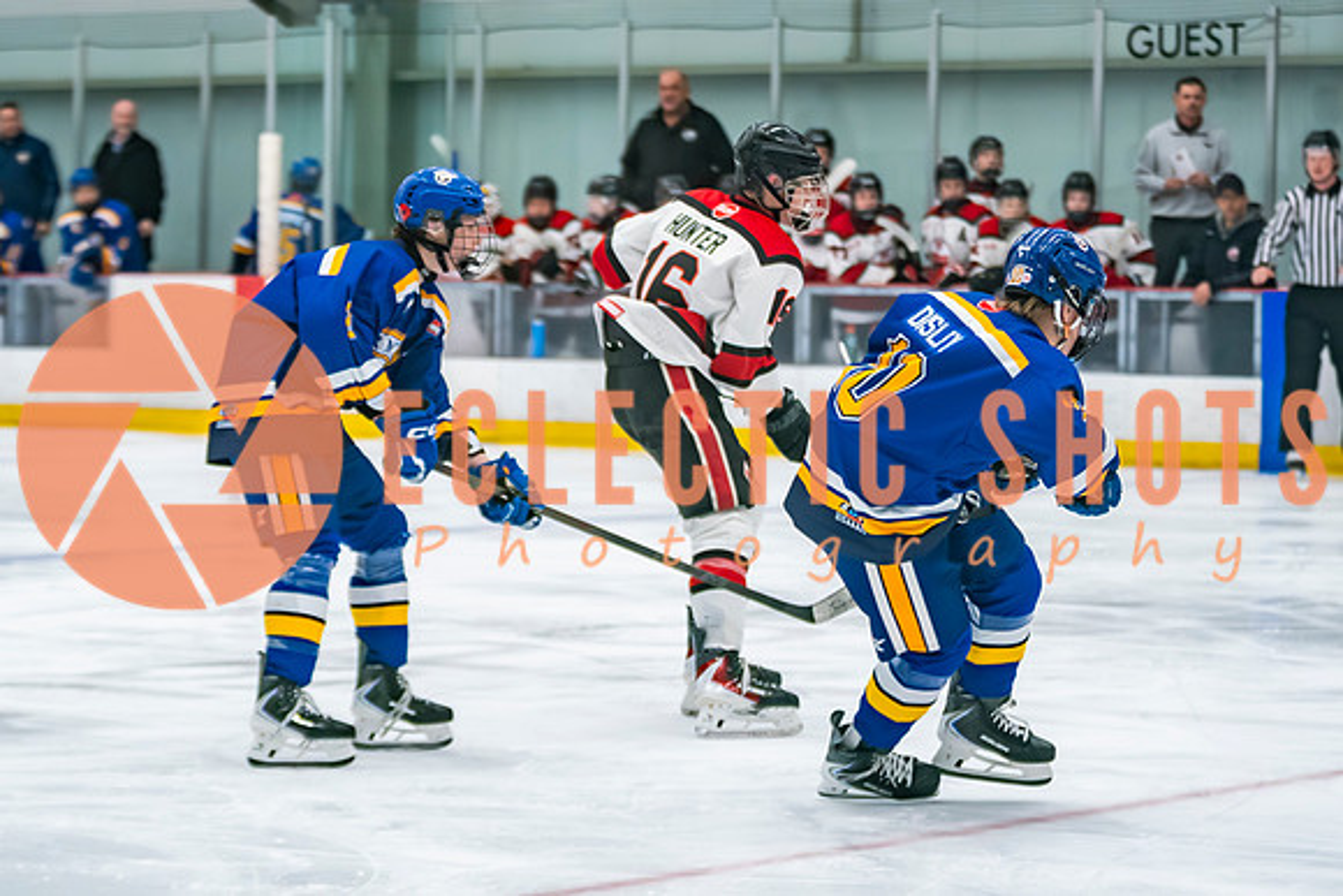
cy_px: 485
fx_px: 5435
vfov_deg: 9.4
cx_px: 628
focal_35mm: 146
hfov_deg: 14.1
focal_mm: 85
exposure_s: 1/640
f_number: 2.8
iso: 1250
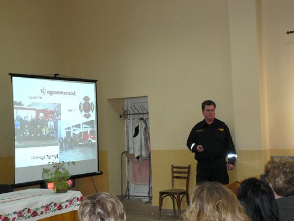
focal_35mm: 56
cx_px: 147
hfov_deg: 34.3
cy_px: 110
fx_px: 476
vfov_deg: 26.1
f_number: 3.2
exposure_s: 1/60
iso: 200
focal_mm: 9.6
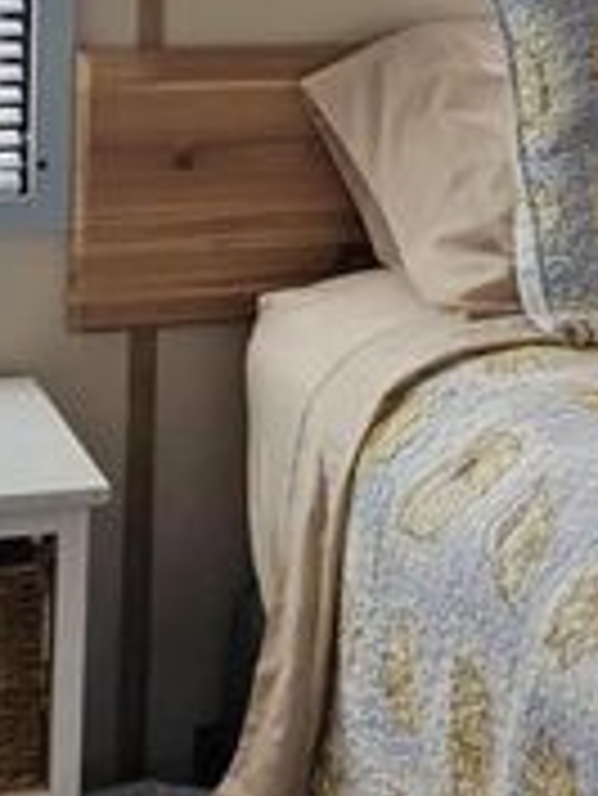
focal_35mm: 111
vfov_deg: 17.4
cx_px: 949
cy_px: 38
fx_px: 2554
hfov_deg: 12.6
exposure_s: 1/120
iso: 125
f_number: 1.8
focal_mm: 5.4
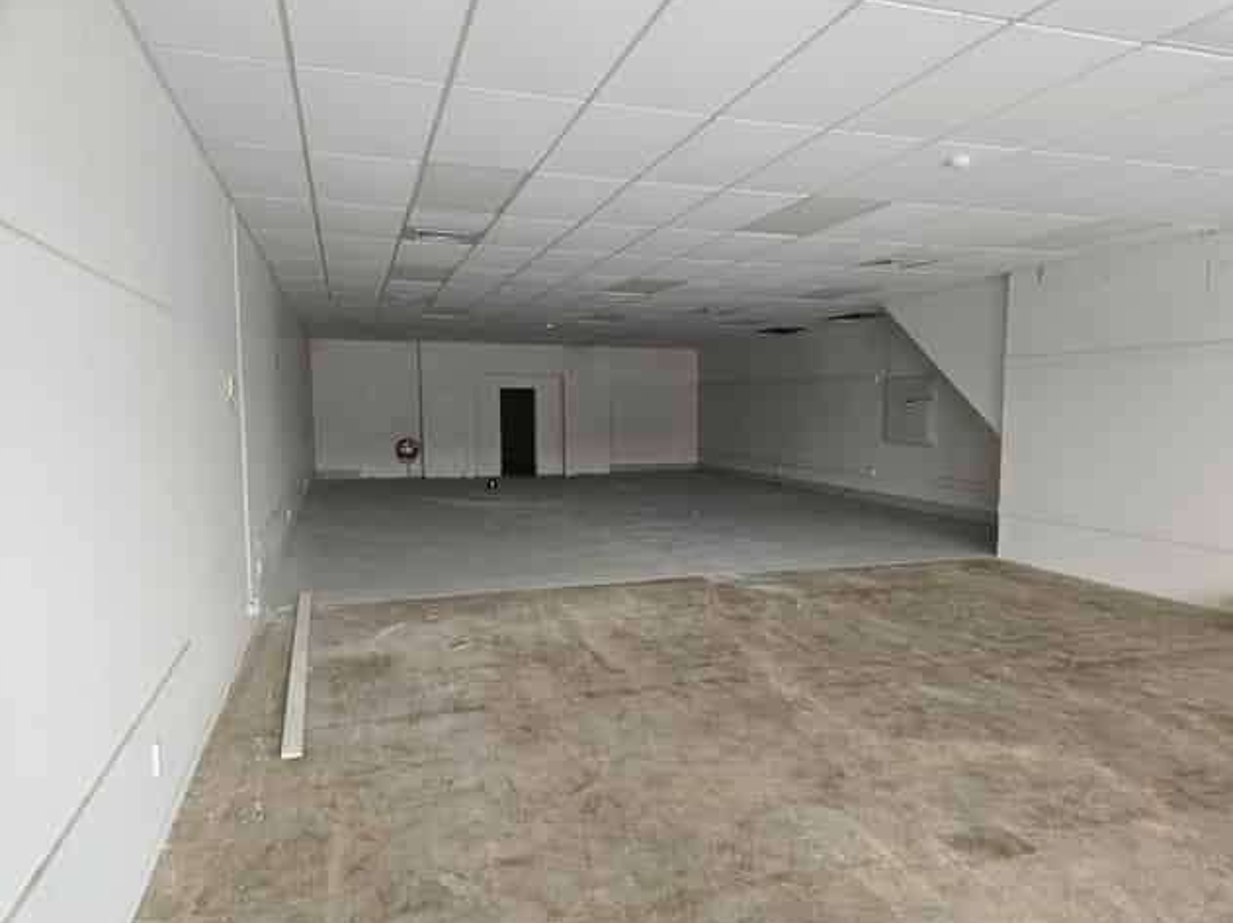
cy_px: 476
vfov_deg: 56.7
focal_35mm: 24
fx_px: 854
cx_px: 627
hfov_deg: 71.6
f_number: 1.8
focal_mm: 5.4
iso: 640
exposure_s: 1/100
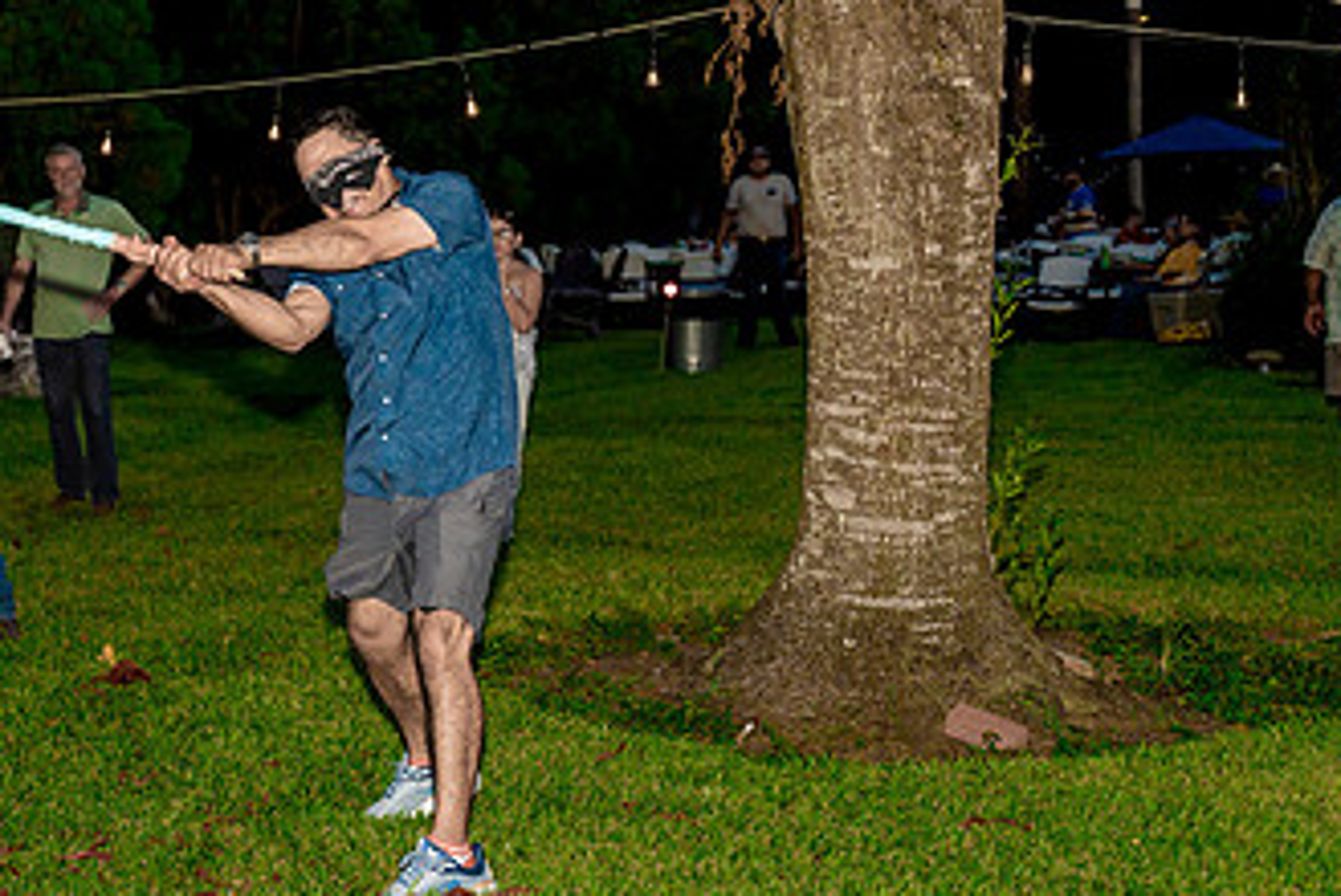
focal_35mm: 74
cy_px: 299
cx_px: 330
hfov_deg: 26.9
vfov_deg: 18.4
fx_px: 2759
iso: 2000
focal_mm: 42
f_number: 2.8
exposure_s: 1/250
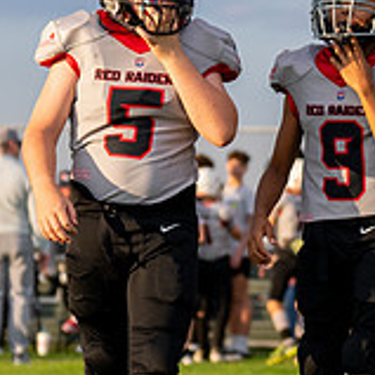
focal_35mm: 288
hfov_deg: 6.1
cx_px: 326
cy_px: 261
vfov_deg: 6.1
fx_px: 3530
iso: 400
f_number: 2.8
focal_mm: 70
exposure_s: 1/2000
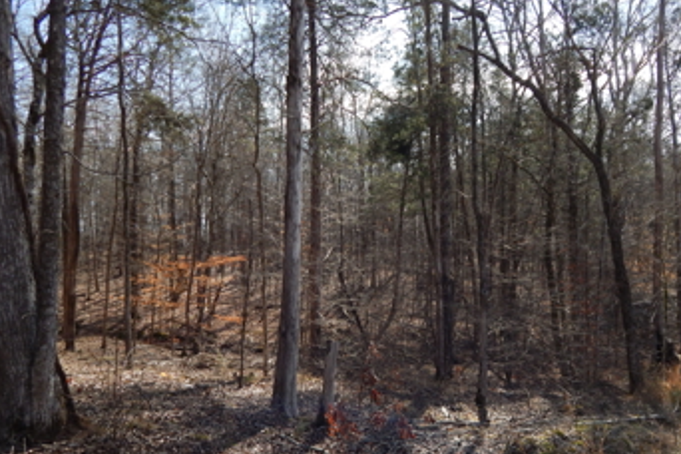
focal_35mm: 28
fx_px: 530
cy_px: 283
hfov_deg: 65.2
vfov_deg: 46.0
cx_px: 384
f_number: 3
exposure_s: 1/800
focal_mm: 4
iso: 200
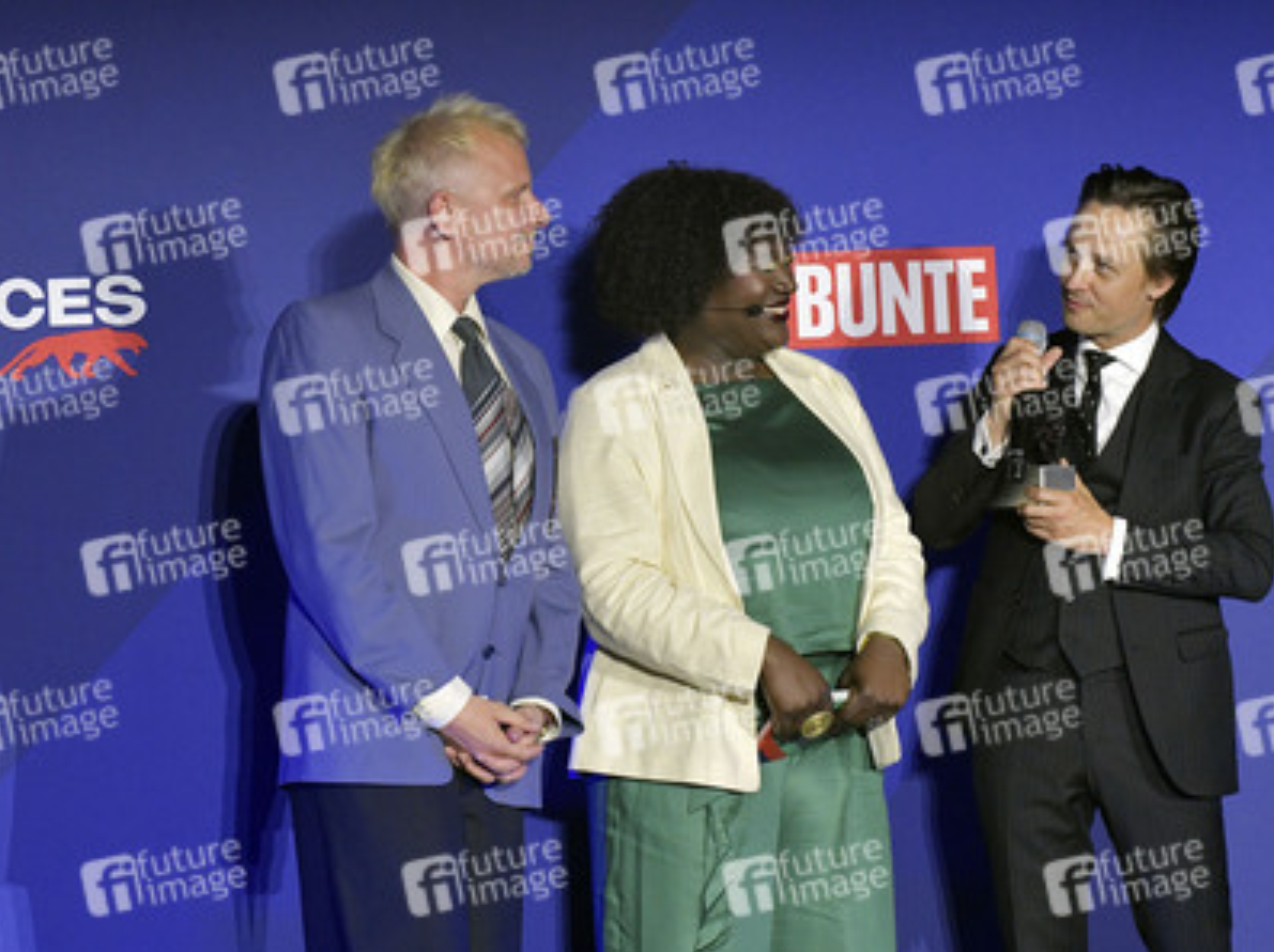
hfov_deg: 12.9
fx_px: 5626
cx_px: 720
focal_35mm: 153
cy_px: 478
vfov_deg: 9.7
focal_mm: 140
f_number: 6.3
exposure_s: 1/200
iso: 4000
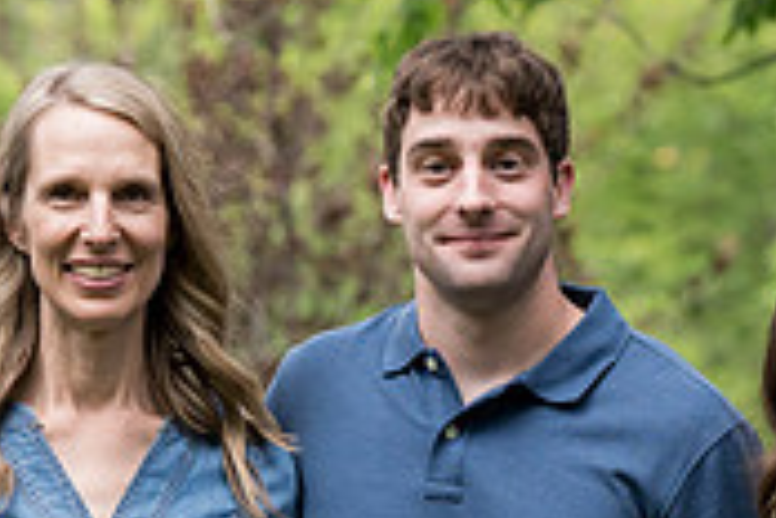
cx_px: 446
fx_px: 8255
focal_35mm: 383
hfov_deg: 5.4
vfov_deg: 3.6
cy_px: 654
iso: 2500
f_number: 4.5
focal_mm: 115
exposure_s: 1/160
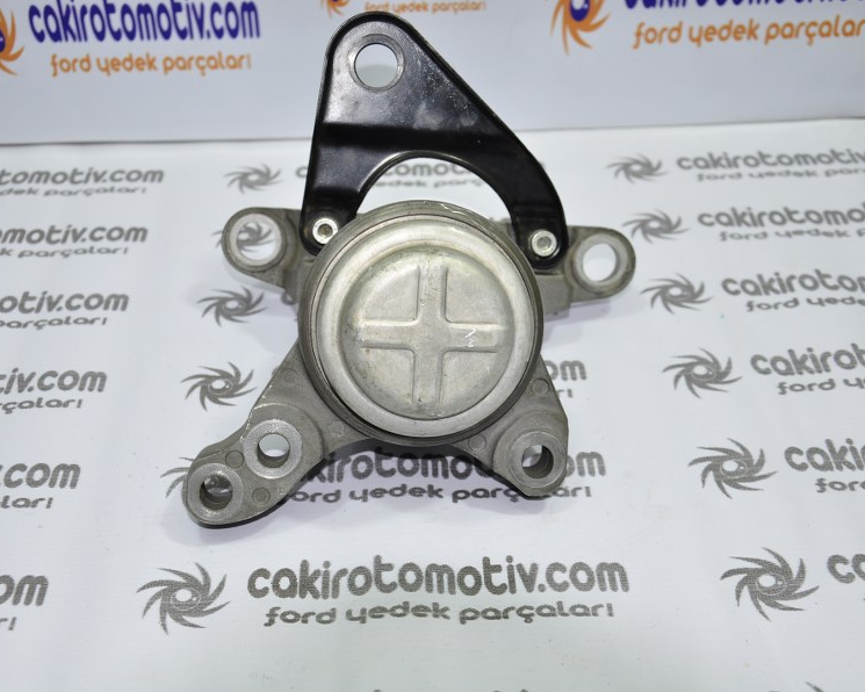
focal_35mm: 51
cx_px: 417
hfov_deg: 36.7
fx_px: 1306
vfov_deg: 29.7
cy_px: 346
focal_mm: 30
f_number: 5
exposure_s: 1/40
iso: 200
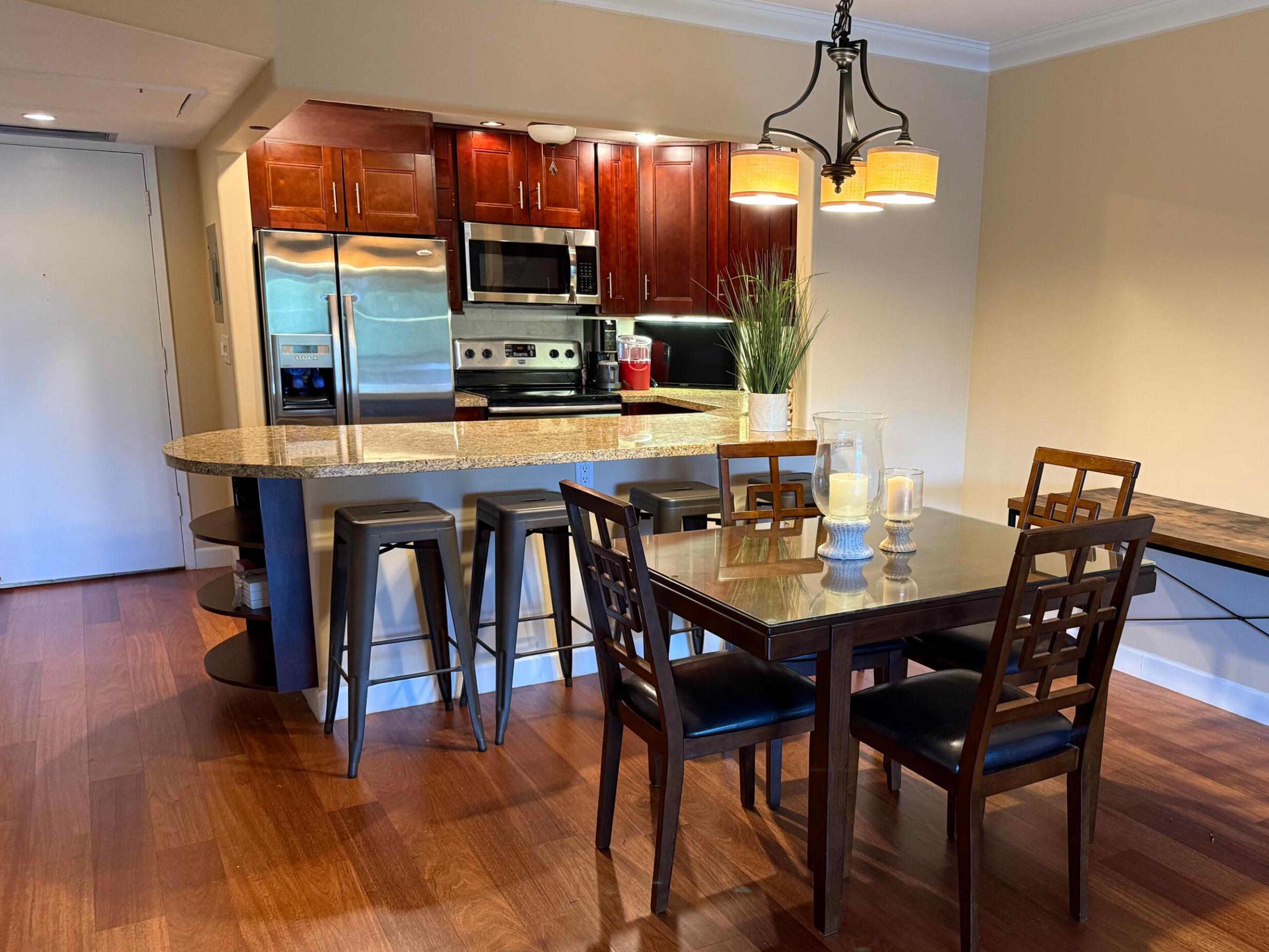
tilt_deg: -12.5
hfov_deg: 61.1
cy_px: 536
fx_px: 1063
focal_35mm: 29
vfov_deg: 48.1
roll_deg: -0.8
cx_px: 759
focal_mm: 6.76
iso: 400
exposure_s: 1/60
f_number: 1.78
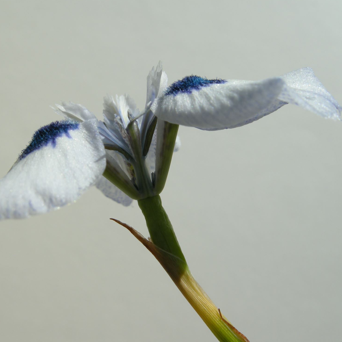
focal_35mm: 42
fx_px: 469
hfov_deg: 39.8
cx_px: 133
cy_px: 171
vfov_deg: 40.0
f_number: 6.8
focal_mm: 7.5
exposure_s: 1/360
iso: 64
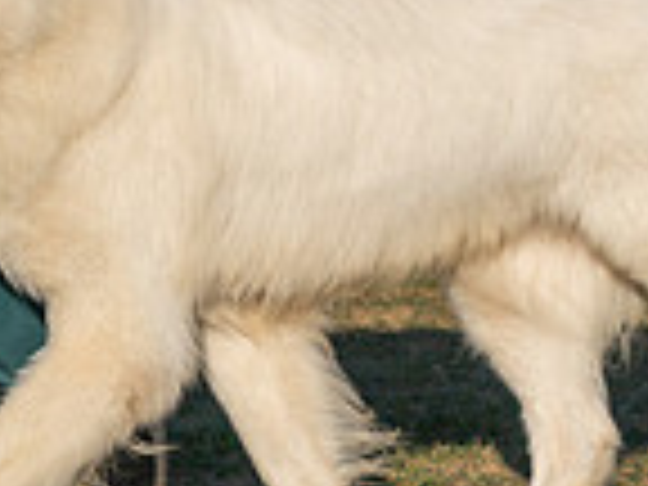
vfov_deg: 5.0
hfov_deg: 6.6
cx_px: 189
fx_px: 5578
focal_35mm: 298
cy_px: -218
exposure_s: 1/1250
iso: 100
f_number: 4.5
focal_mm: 77
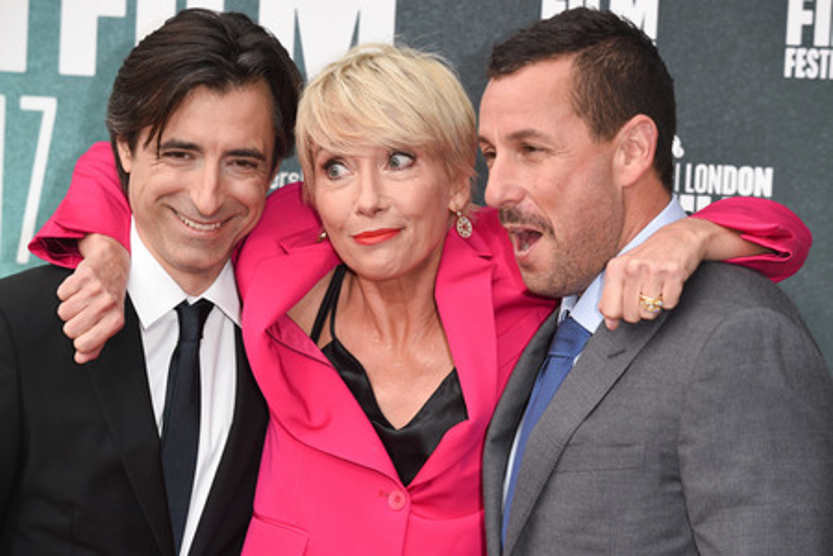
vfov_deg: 10.2
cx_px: 416
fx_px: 3124
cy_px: 278
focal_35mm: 135
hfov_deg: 15.2
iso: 400
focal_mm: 135
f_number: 6.3
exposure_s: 1/250
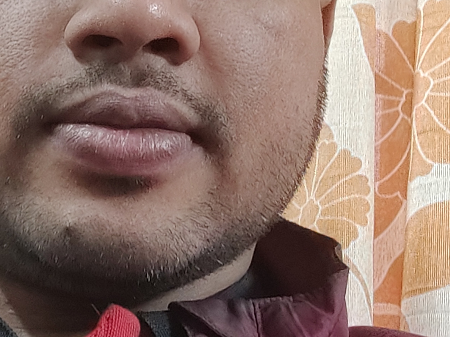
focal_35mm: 76
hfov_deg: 24.2
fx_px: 988
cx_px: -24
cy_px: 199
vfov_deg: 19.4
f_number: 2
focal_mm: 3.45
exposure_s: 1/33
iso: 400
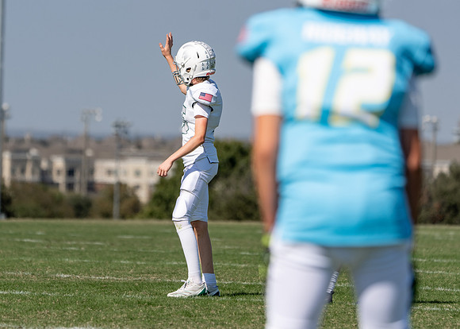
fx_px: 5089
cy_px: 161
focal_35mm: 390
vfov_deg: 3.7
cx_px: 194
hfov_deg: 5.2
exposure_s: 1/1250
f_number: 5.6
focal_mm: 282
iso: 100
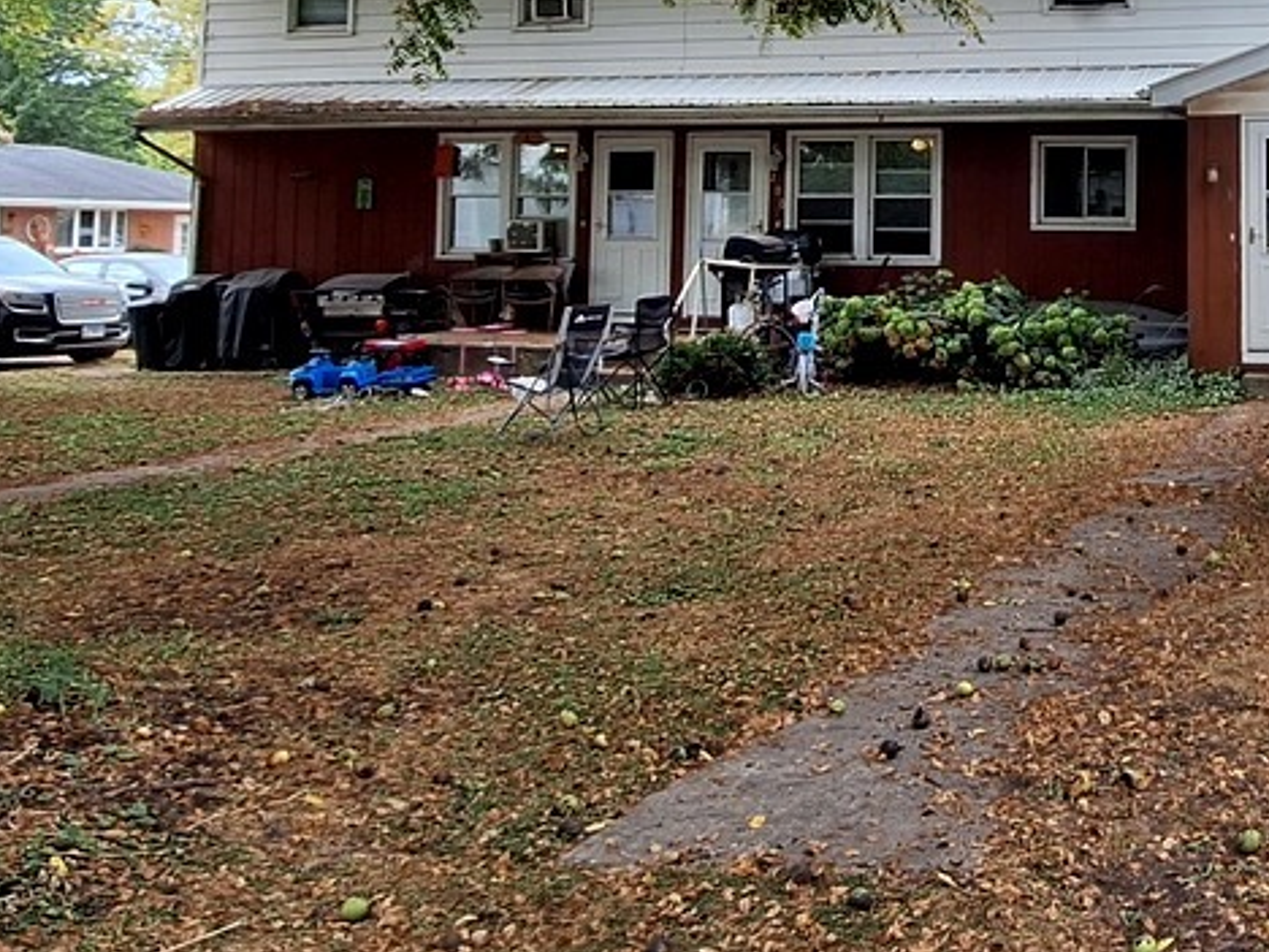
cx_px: 1114
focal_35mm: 40
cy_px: 133
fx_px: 1466
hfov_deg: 43.3
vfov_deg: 34.4
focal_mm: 1.74
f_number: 2.2
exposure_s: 1/522
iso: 40
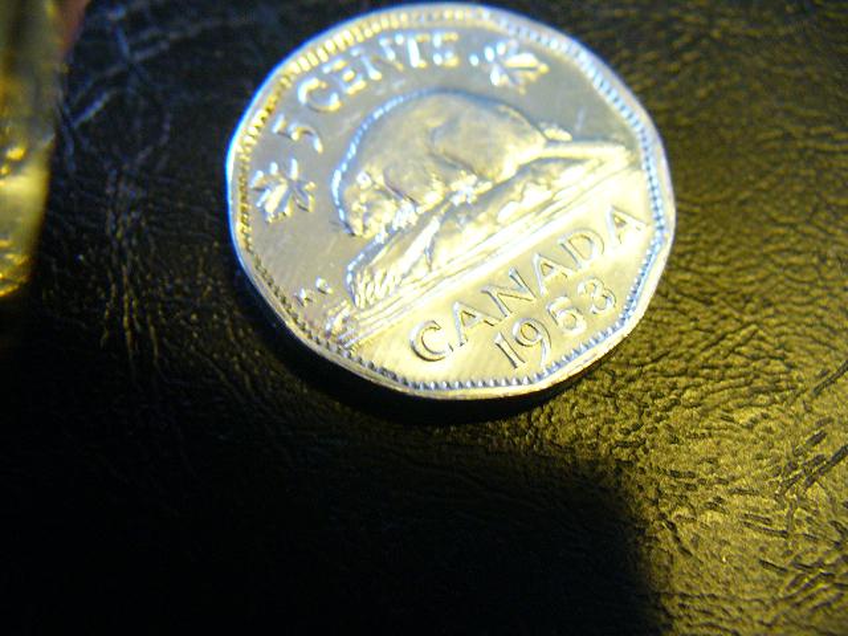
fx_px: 906
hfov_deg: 50.1
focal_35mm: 37
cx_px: 424
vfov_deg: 38.7
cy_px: 318
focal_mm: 6.1
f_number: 2.8
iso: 200
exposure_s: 1/8
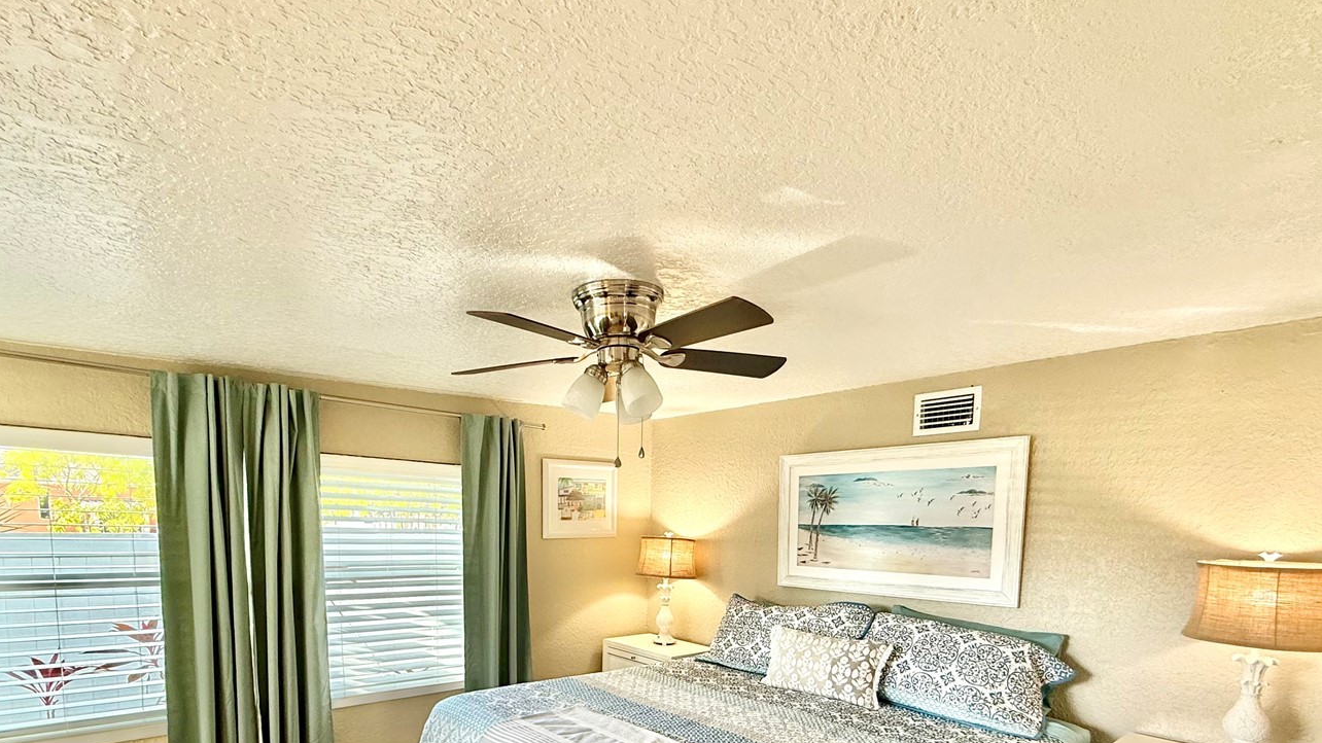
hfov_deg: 89.5
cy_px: 591
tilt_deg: -5.2
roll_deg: -0.7
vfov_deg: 54.5
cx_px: 623
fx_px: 666
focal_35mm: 19
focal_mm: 2.22
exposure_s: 1/120
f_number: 2.2
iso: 125
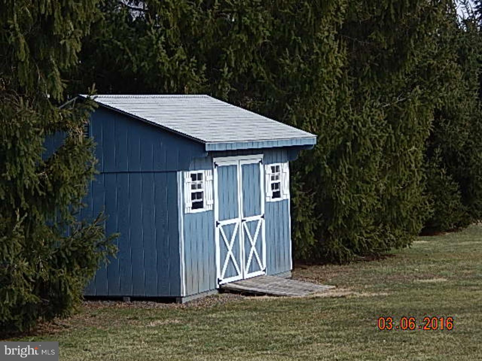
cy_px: 180
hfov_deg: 14.9
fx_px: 1838
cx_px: 241
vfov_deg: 11.2
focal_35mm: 132
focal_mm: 23.4
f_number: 4.8
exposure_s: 1/400
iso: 125
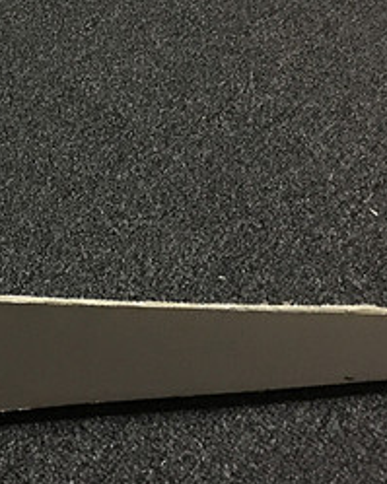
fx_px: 946
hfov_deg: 22.5
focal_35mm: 66
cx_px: 27
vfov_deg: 28.5
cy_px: 155
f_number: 2.2
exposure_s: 1/4
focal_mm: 4.15
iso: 80
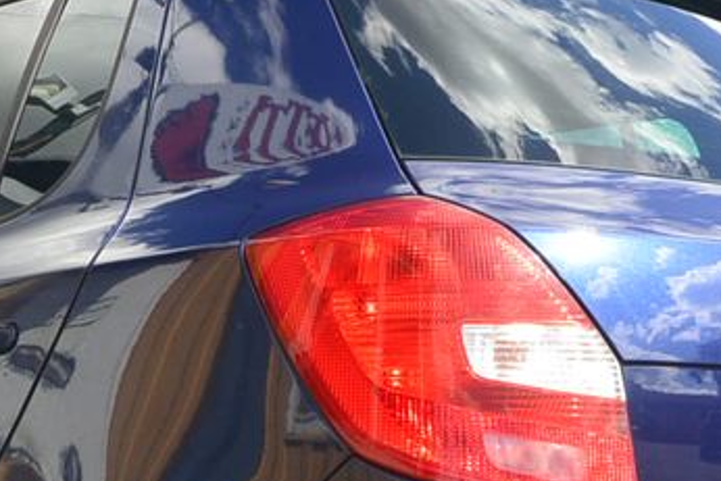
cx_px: 267
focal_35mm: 80
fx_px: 1603
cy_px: 557
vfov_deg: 16.5
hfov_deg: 25.3
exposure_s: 1/250
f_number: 7.1
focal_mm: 10
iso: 160
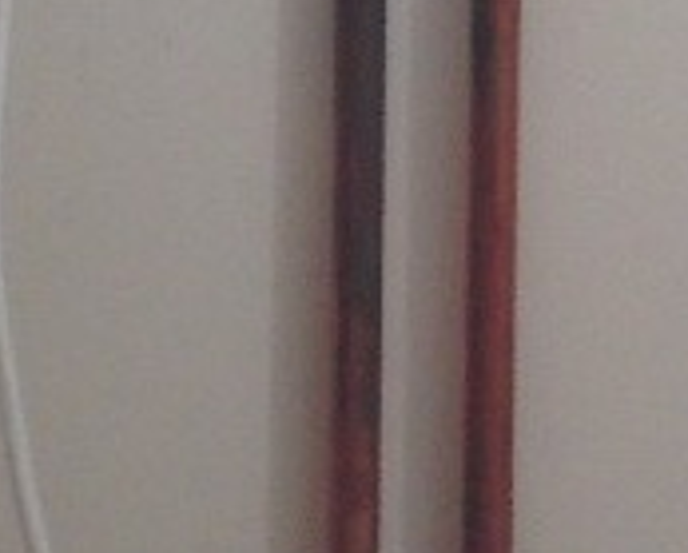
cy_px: -1528
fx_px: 4548
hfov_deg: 8.6
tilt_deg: +0.2
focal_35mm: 223
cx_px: 823
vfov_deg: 6.0
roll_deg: -2.3
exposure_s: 1/60
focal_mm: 4.12
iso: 50
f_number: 2.4
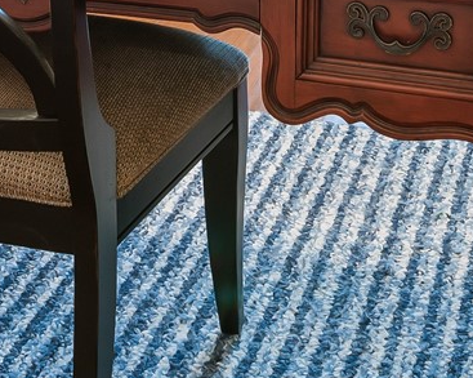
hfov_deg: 21.5
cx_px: 198
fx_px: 1245
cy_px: -424
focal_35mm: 89
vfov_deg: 14.0
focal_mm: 16
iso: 125
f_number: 6.3
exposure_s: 1.3
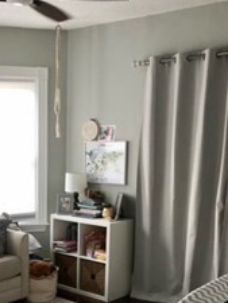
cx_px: 62
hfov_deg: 25.9
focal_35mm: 56
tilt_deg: -10.0
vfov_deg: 33.7
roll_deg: -0.5
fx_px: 491
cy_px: 225
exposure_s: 1/15
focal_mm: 3.99
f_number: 1.8
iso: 40
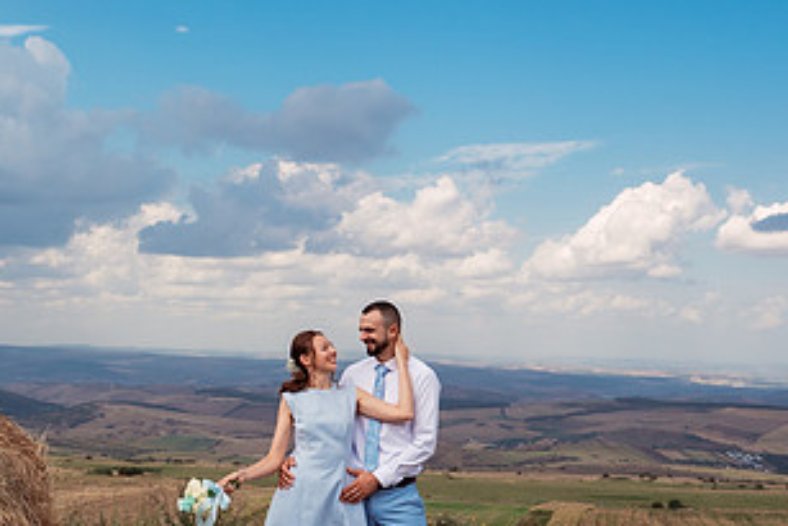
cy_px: 396
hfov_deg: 33.1
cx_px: 182
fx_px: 1292
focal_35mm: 59
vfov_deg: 22.8
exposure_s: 1/640
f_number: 5
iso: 250
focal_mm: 28
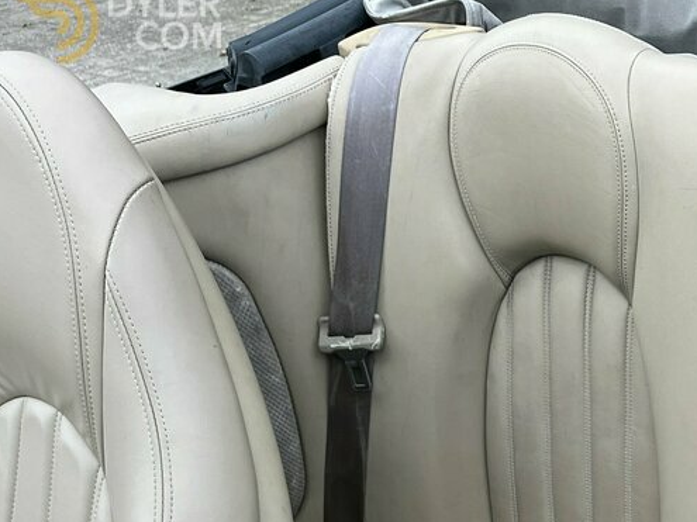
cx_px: 841
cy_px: 599
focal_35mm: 63
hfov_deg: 27.1
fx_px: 1268
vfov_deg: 21.8
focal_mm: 5.1
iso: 50
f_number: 1.6
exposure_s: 1/336
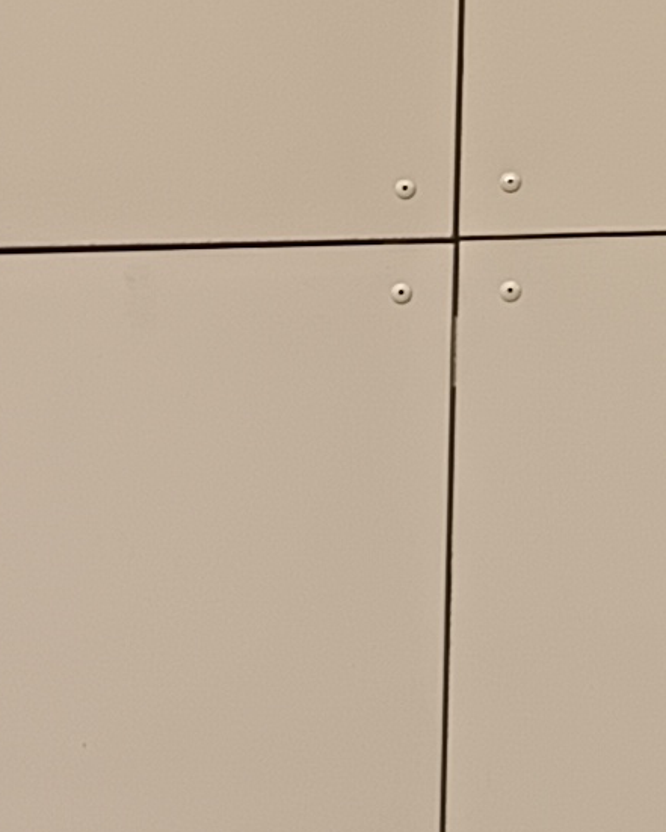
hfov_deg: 8.8
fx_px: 4187
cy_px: -331
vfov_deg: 11.0
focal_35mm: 170
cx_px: 1155
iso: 100
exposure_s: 1/130
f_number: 1.75
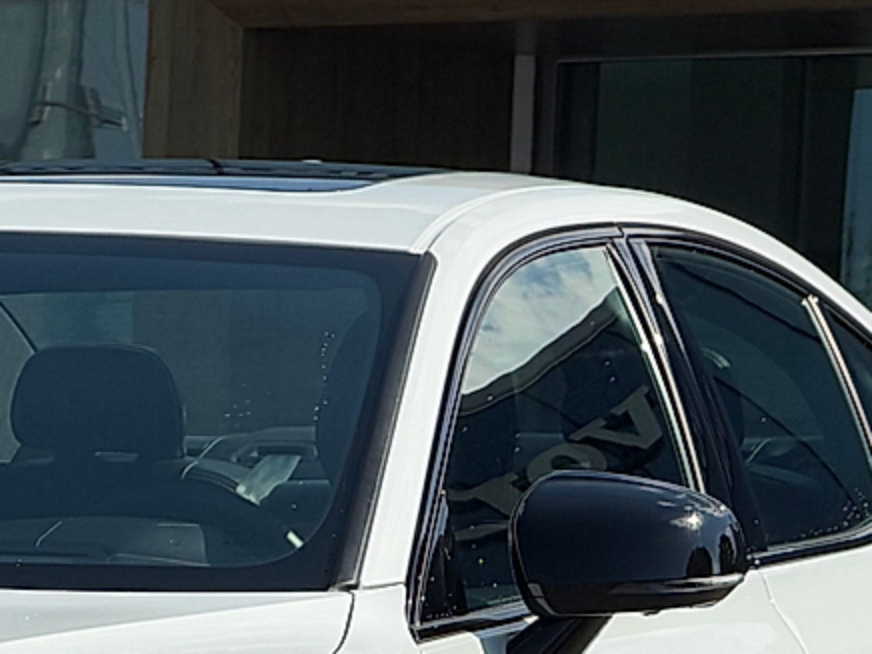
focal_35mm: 367
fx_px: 9245
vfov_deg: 4.0
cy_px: 852
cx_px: -214
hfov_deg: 5.4
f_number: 2.8
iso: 20
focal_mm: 16.89
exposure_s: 1/1167
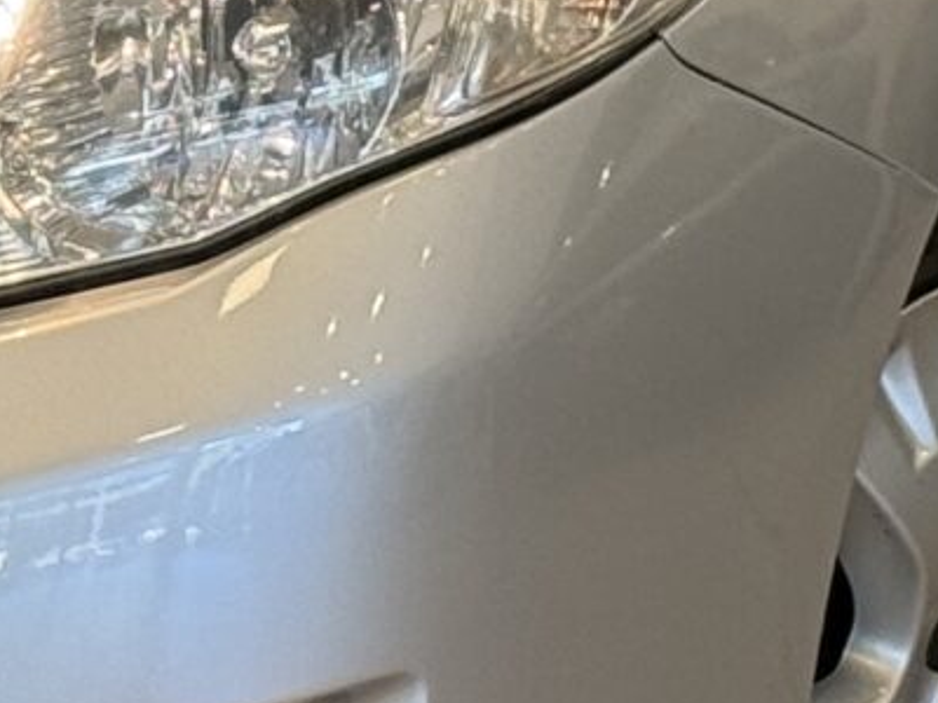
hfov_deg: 6.4
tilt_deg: -5.9
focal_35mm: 307
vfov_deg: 4.8
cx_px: 66
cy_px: -295
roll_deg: +0.8
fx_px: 8319
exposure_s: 1/60
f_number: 1.78
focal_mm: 6.76
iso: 100
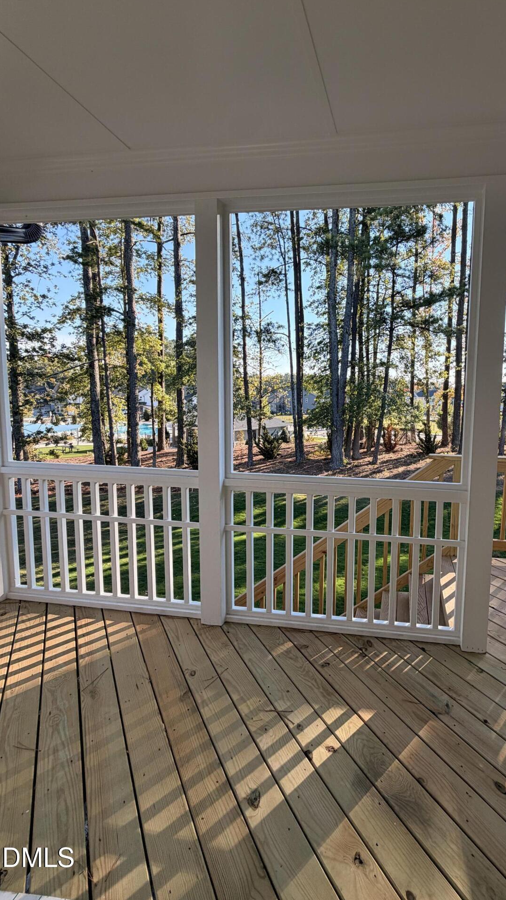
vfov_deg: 99.3
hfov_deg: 64.6
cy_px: 429
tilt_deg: -5.0
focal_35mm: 16
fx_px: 382
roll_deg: -1.5
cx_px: 353
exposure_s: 1/390
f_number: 2.2
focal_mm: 2.22
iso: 50
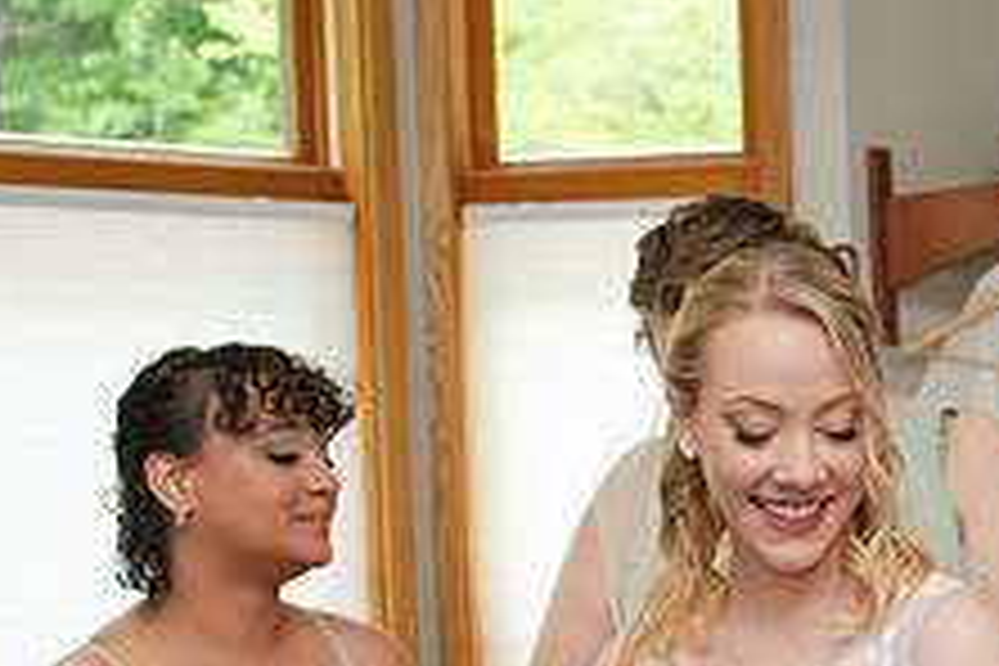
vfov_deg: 14.2
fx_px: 2636
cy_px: 683
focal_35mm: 95
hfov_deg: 21.0
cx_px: 902
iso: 800
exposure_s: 1/200
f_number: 3.5
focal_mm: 35
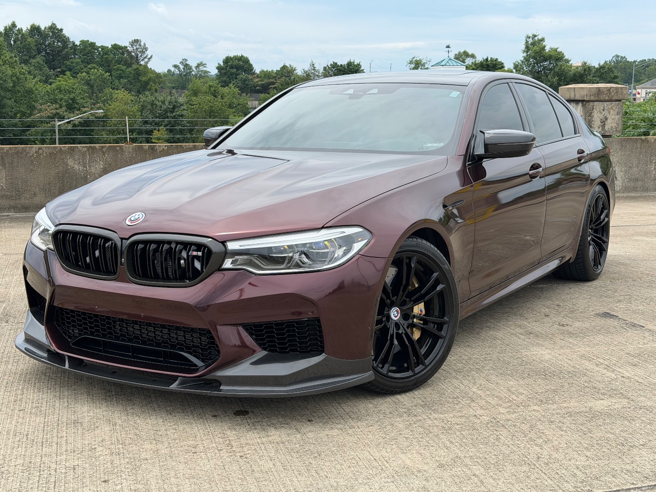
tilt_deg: -10.1
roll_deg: -0.4
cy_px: 246
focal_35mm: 48
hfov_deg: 39.7
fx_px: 910
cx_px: 328
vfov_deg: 30.3
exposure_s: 1/3378
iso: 64
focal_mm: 6.76
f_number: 1.78
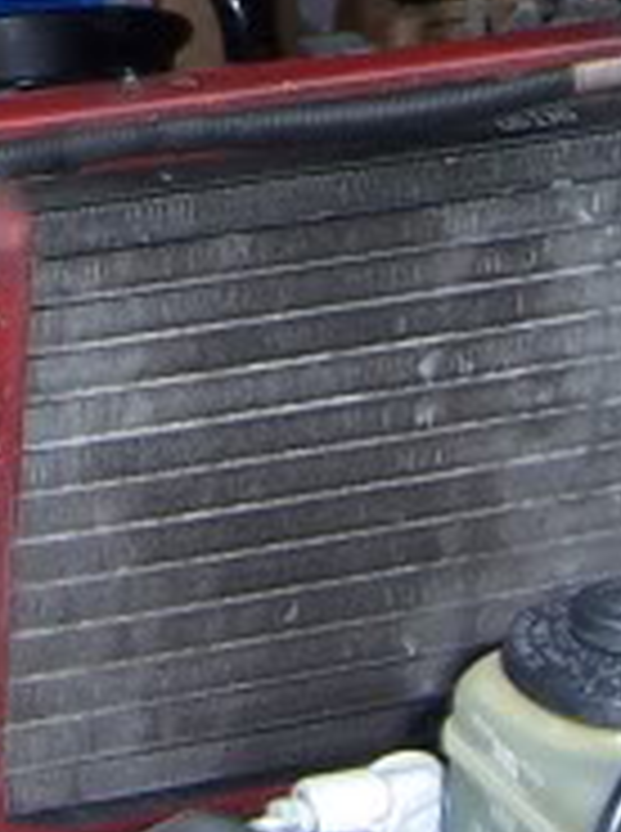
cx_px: -279
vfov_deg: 10.3
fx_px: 4393
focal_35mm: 183
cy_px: -580
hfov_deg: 7.9
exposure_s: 1/60
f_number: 2.8
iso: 80
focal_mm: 5.5
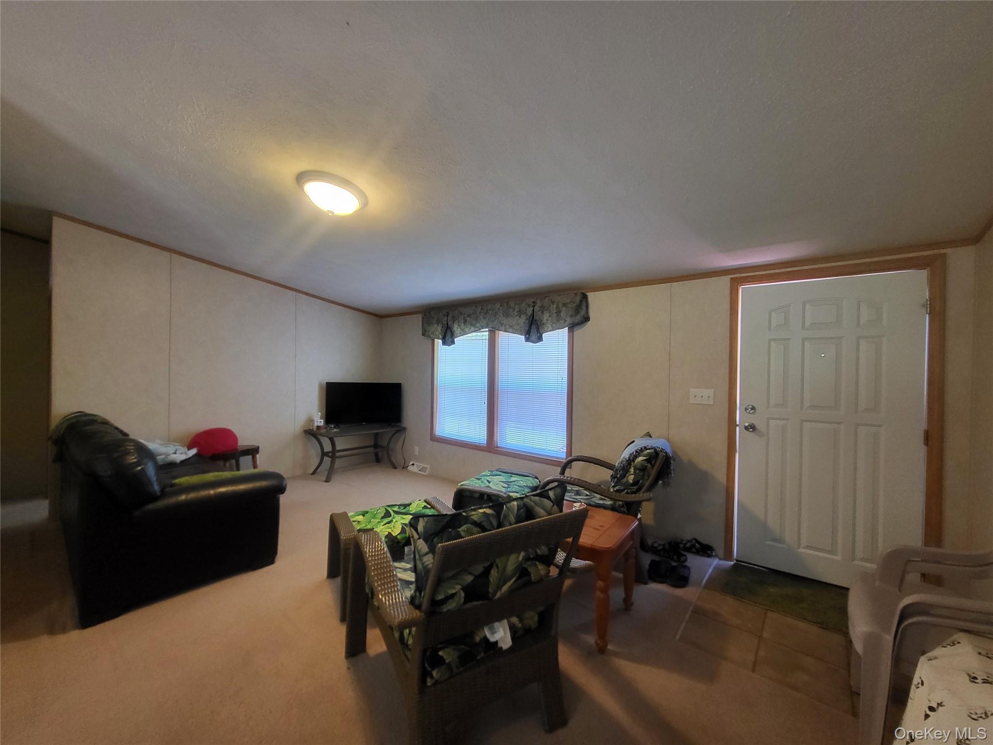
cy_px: 372
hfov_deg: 106.2
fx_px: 373
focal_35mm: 13
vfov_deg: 89.9
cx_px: 496
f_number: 2.2
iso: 320
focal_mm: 1.74
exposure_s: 1/60
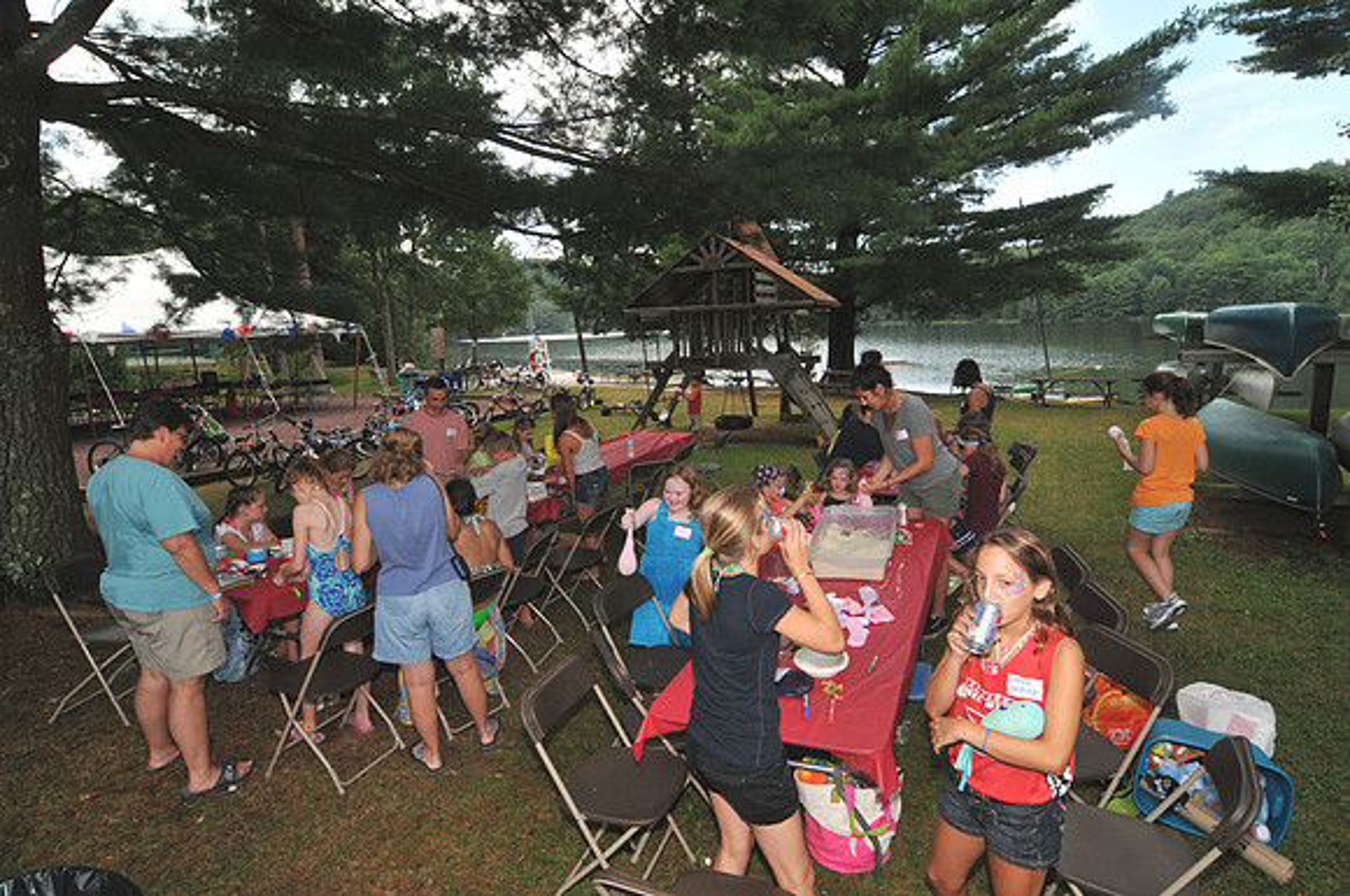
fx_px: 674
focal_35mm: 18
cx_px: 675
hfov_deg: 90.1
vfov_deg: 67.2
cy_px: 448
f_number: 13
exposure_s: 1/250
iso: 640
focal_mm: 12
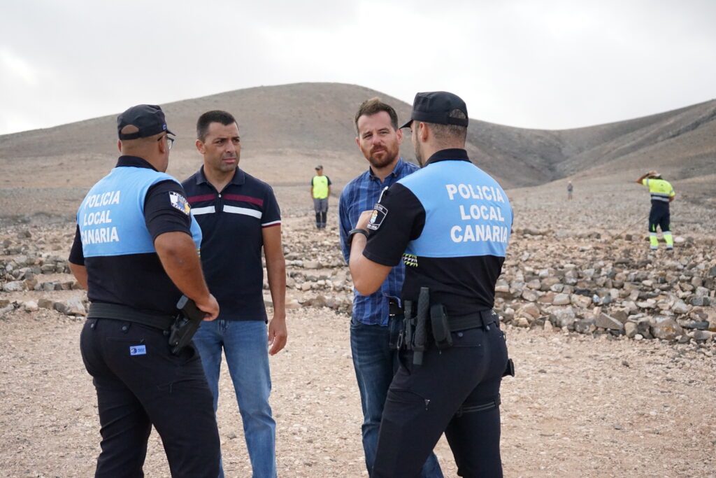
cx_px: 358
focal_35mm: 47
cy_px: 239
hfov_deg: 41.9
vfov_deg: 28.7
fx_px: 935
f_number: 4.5
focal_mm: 47
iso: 6400
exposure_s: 1/8000
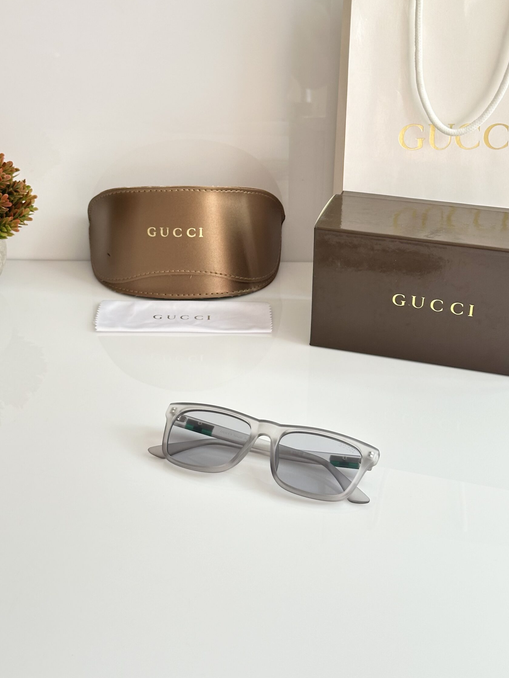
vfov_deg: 34.9
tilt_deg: -26.2
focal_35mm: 55
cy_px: 307
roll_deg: -0.7
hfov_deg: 26.6
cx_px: 243
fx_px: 1078
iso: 80
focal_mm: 6.86
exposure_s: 1/69
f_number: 1.78
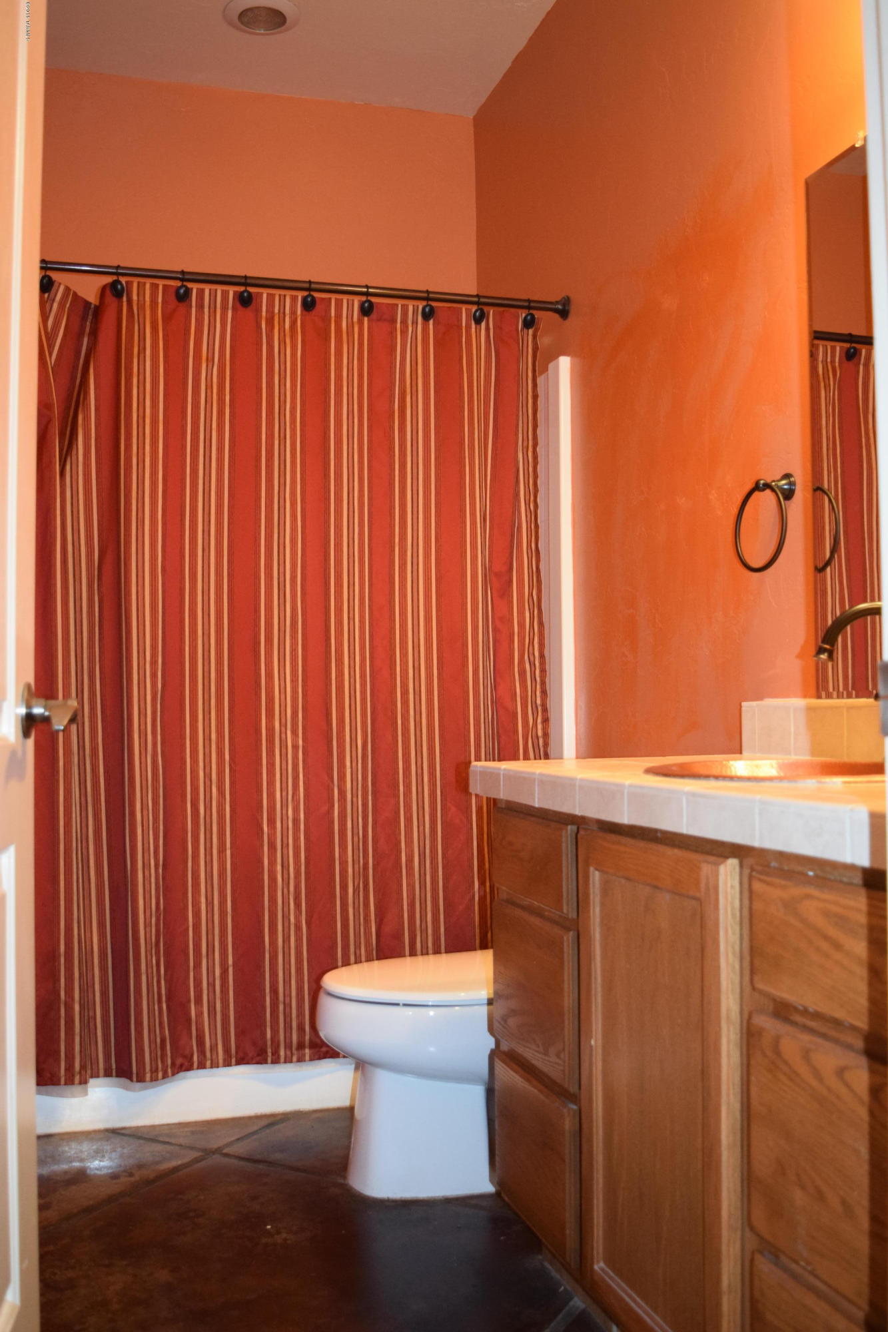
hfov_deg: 38.4
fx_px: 1277
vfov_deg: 55.1
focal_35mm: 34
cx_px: 444
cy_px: 666
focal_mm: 23
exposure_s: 1/60
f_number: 3.8
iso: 2000
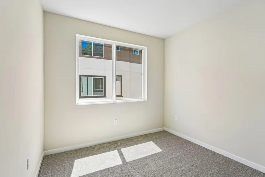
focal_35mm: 16
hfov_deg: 96.0
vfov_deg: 73.0
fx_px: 119
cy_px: 90
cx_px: 133
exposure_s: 1/60
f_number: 8
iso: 125
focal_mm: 15.2
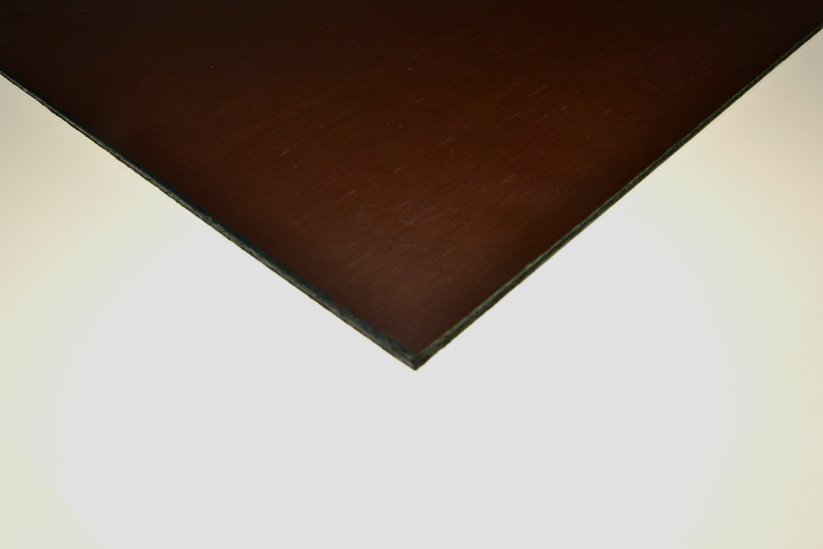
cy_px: 274
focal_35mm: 27
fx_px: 617
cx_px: 412
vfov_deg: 47.9
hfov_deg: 67.4
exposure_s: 1/80
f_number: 9
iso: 400
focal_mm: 18
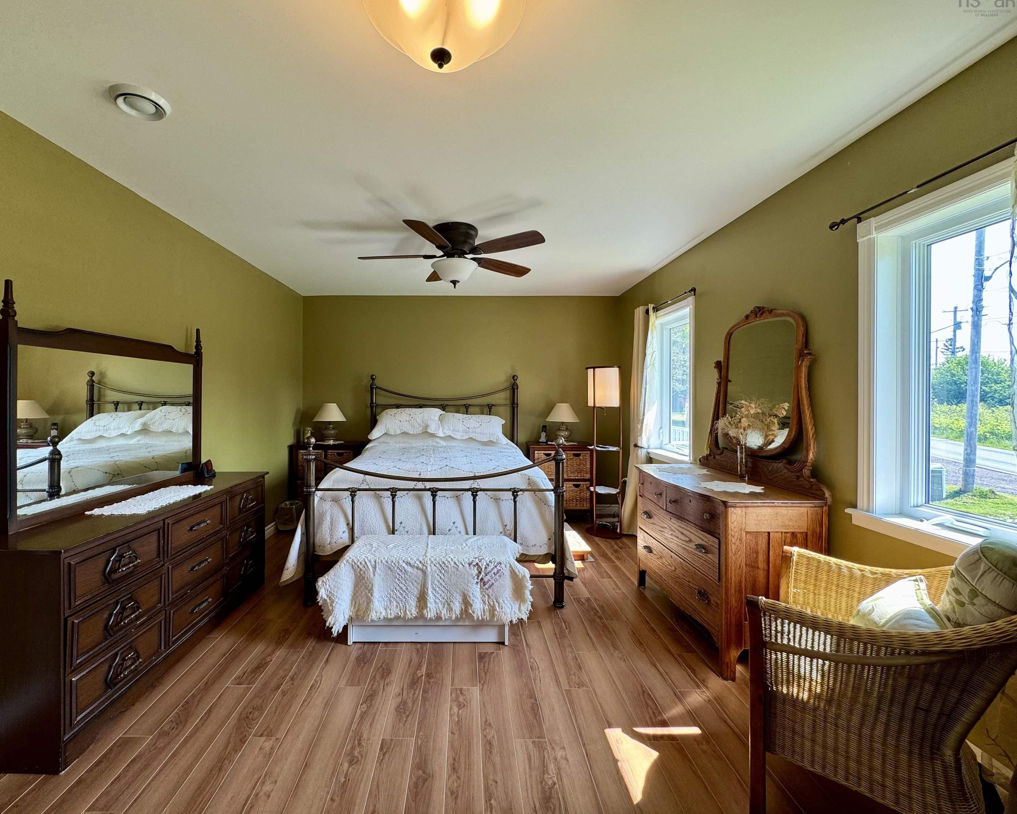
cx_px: 463
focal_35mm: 15
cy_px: 400
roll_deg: -0.1
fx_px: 451
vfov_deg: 84.0
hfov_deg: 96.5
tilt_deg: -0.3
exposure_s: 1/120
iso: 100
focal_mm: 2.22
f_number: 2.2
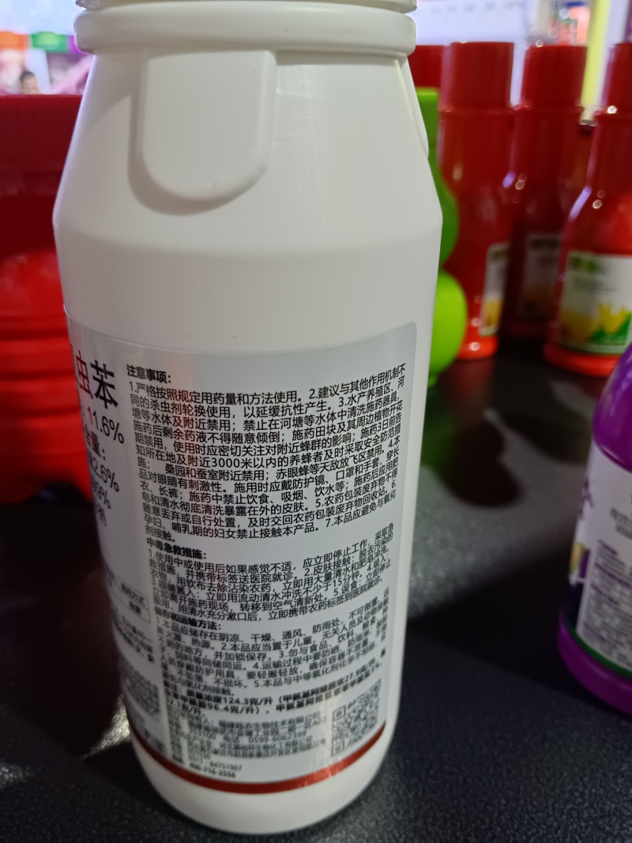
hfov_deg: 53.1
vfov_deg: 67.3
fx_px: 633
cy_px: 422
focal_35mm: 26
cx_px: 316
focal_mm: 4.05
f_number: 1.8
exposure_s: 1/33.3
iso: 1759
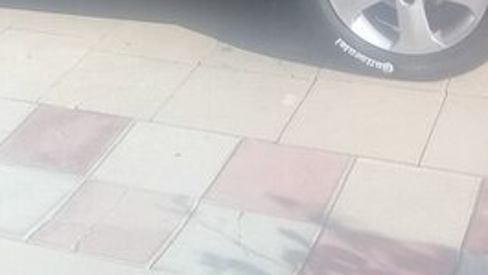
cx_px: 133
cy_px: -138
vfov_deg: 13.5
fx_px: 1087
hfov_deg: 25.1
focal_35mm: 84
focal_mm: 3.3
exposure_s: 1/492
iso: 50
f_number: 2.2
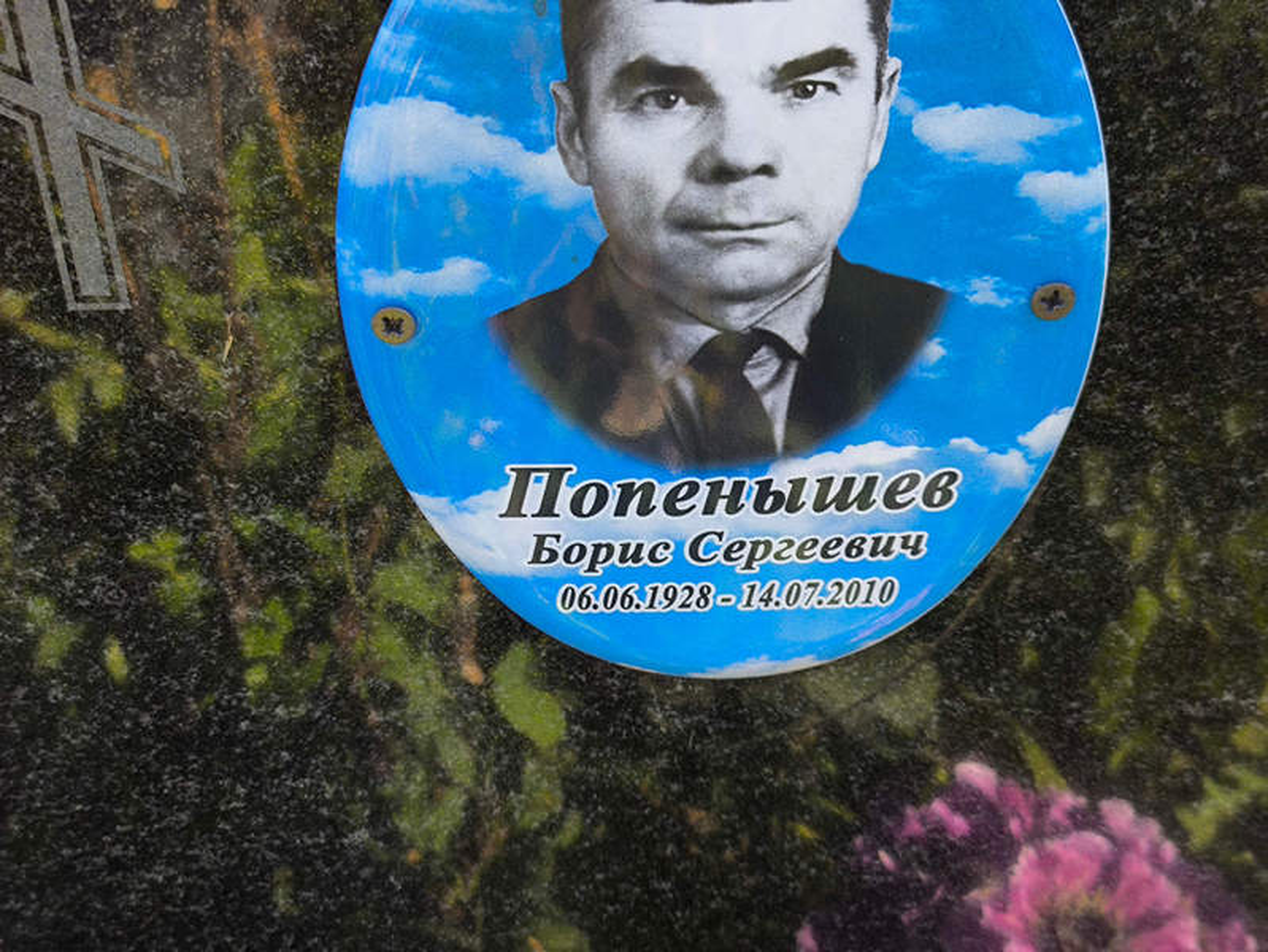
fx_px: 1832
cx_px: 634
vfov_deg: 29.1
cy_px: 476
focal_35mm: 50
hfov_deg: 38.2
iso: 50
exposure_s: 1/178
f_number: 1.7
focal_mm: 4.71
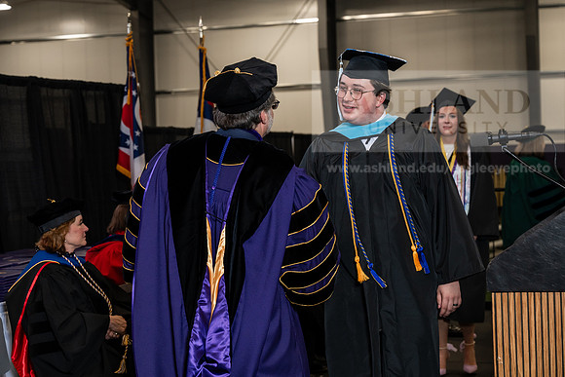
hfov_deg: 28.8
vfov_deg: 19.5
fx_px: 1099
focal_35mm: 70
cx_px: 282
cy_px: 188
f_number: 5
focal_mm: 70
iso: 1250
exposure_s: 1/200
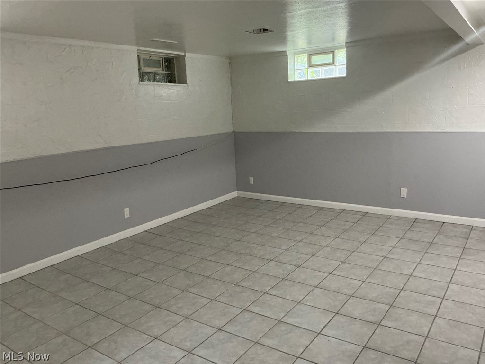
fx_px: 392
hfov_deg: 63.4
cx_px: 242
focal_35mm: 28
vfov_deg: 49.7
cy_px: 182
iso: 200
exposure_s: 1/60
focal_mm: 3
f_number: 1.8
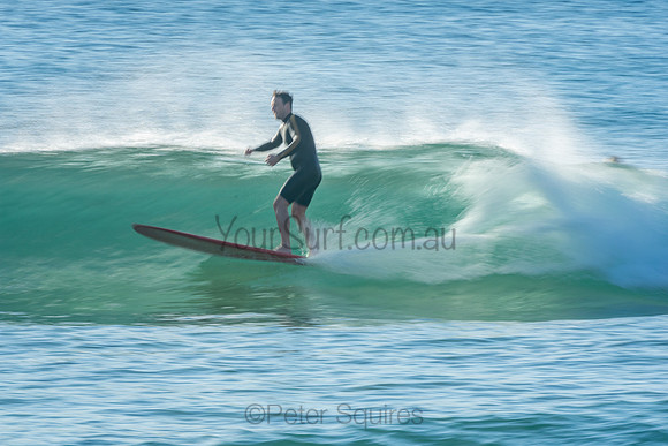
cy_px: 223
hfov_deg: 3.4
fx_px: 11135
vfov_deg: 2.3
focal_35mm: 600
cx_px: 334
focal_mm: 400
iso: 100
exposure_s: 1/30
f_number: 20
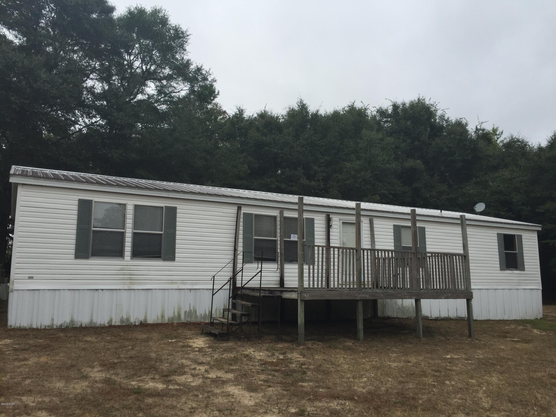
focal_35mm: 29
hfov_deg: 61.7
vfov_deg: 48.2
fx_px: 466
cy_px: 208
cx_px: 278
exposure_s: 1/638
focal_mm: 4.15
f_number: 2.2
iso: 32
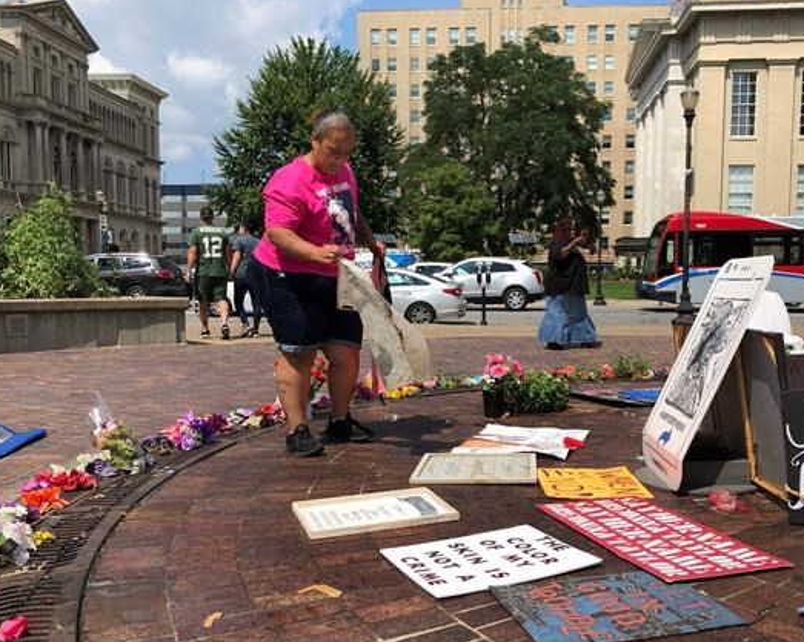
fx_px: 809
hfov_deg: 52.7
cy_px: 358
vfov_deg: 43.3
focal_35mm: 34
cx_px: 453
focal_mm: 3.99
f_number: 1.8
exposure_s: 1/2433
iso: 20
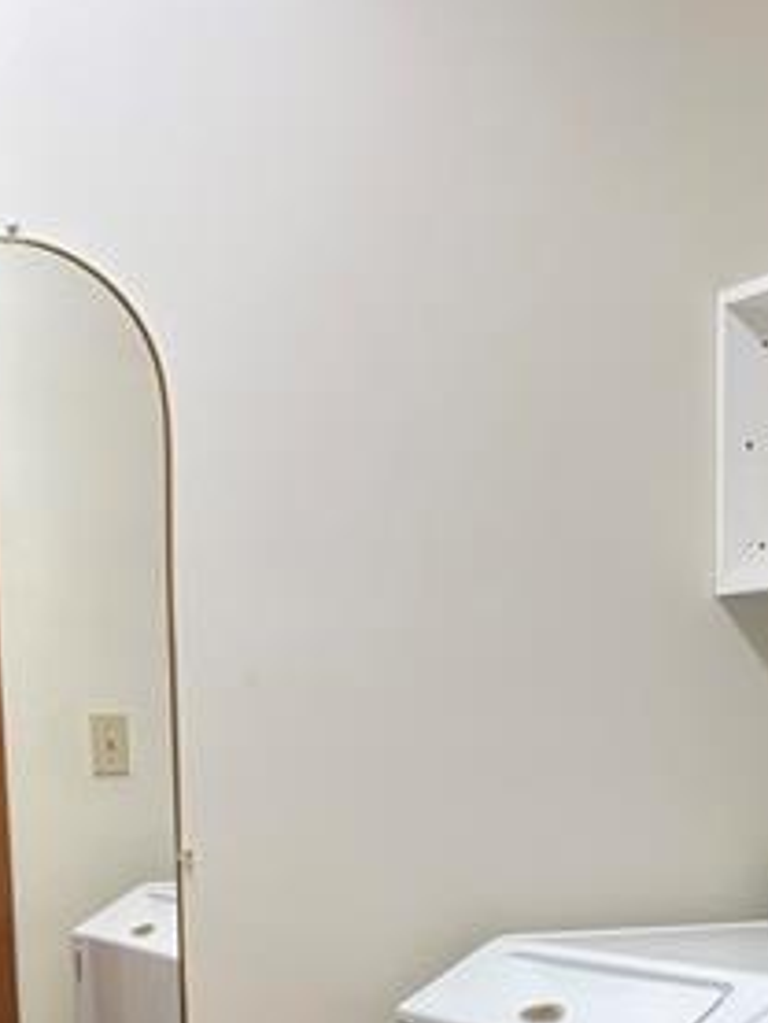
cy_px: 1101
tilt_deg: -8.2
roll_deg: +0.4
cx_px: 532
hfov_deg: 20.4
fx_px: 2128
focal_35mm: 72
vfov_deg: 25.3
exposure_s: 1/120
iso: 100
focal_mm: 5.96
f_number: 1.6
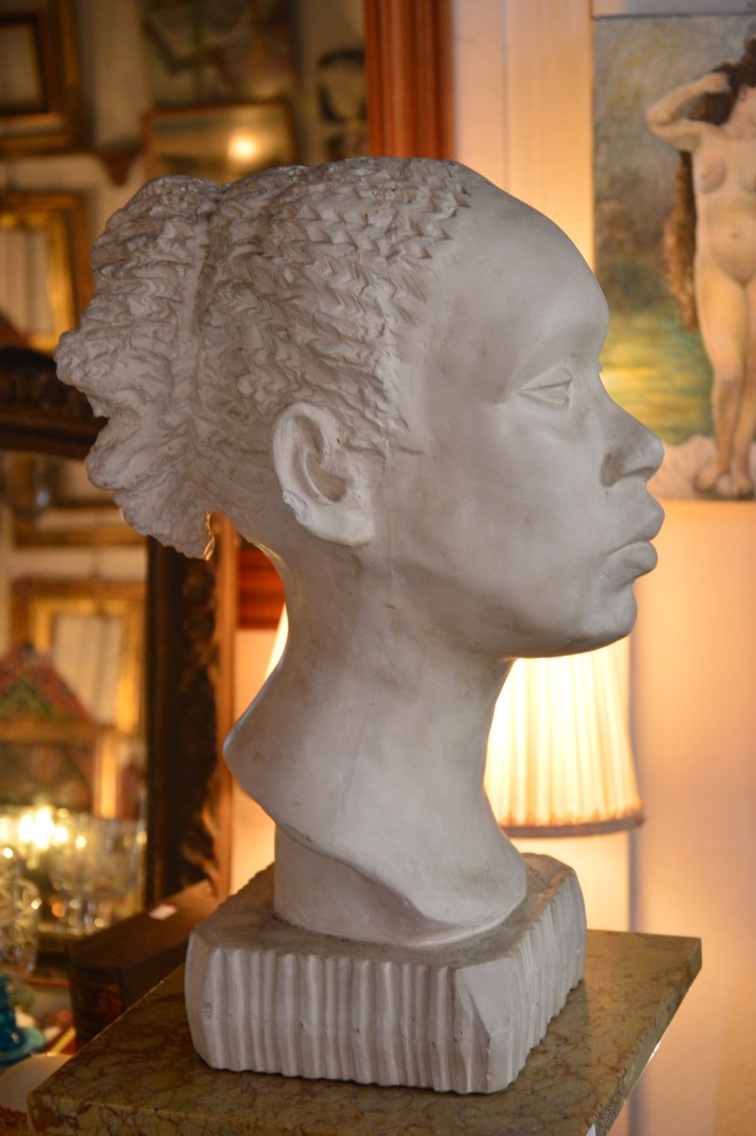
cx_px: 378
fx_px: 1988
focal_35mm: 63
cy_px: 568
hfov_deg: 21.5
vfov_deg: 31.9
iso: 800
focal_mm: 42
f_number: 4.8
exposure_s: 1/30
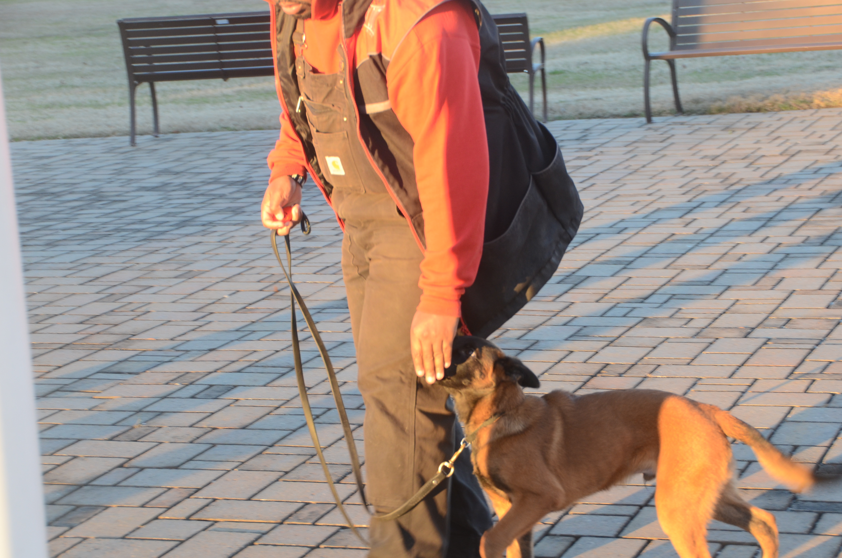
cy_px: 309
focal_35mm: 92
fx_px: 2137
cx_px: 461
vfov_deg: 14.9
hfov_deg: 22.3
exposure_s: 1/100
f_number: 6.3
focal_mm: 55
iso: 400
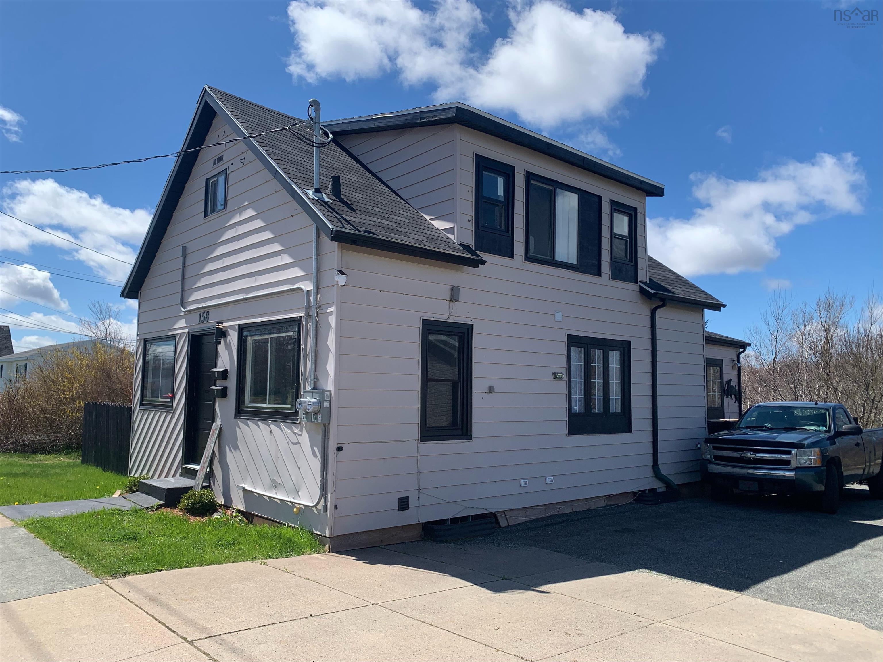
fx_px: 663
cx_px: 442
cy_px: 331
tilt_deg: +5.3
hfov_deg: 67.3
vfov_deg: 53.1
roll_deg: -1.5
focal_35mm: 26
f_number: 1.8
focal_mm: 4.25
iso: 25
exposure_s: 1/2364
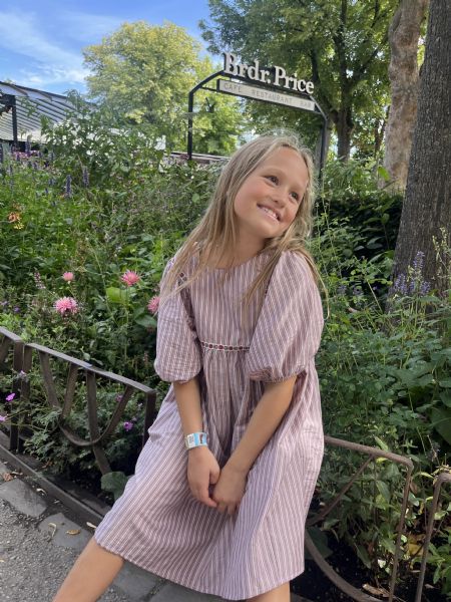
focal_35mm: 26
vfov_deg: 67.3
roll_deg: -2.6
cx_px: 226
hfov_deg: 53.1
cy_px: 301
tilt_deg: -13.0
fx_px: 452
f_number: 1.6
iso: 50
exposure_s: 1/442
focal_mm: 5.1
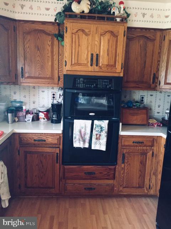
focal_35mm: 29
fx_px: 191
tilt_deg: -9.6
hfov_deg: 48.2
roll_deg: -3.2
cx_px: 86
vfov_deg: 61.7
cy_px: 114
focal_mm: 4.15
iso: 250
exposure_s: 1/30
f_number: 2.2
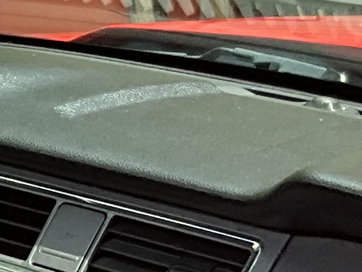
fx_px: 2228
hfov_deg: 8.8
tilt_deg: -23.7
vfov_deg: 6.7
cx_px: -359
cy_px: 610
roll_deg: -1.6
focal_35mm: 213
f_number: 1.8
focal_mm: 3
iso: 20
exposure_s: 1/242
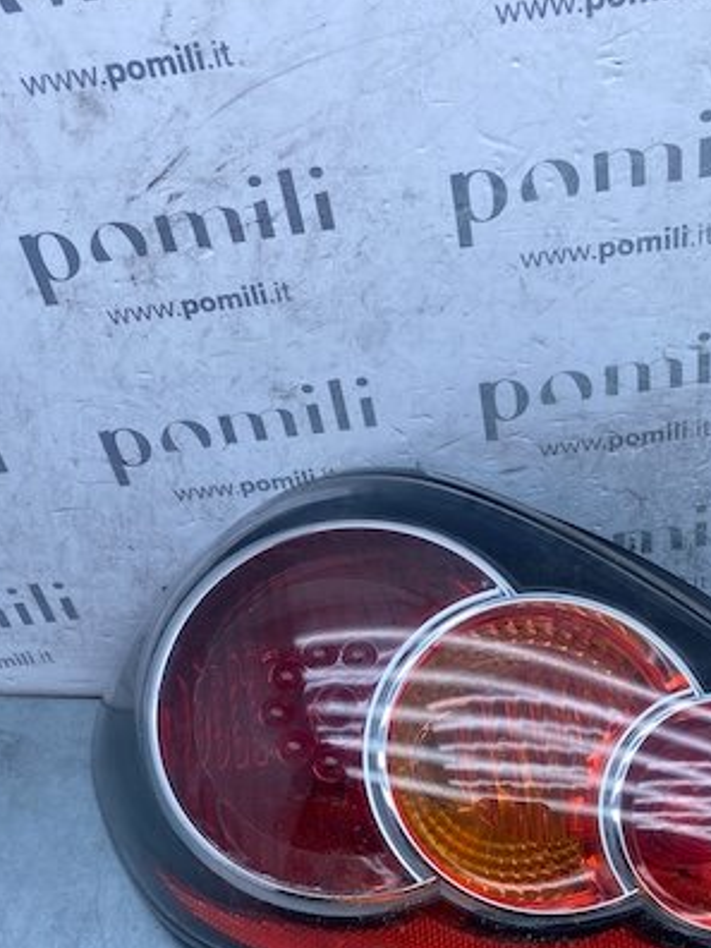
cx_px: 460
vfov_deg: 42.8
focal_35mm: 42
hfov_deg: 34.1
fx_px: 1150
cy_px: 759
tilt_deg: -46.8
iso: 32
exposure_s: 1/782
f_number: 1.8
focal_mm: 4.25
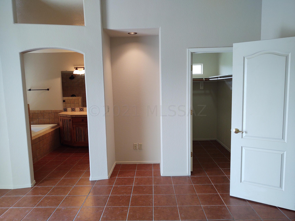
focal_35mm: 27
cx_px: 148
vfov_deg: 51.4
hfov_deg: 65.3
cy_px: 110
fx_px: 230
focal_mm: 4.75
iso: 172
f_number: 1.7
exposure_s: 1/100
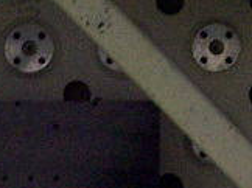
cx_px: 19
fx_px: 1497
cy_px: 350
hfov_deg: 9.6
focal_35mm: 206
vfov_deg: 7.0
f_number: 2.8
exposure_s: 1/8
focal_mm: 6.2
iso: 200
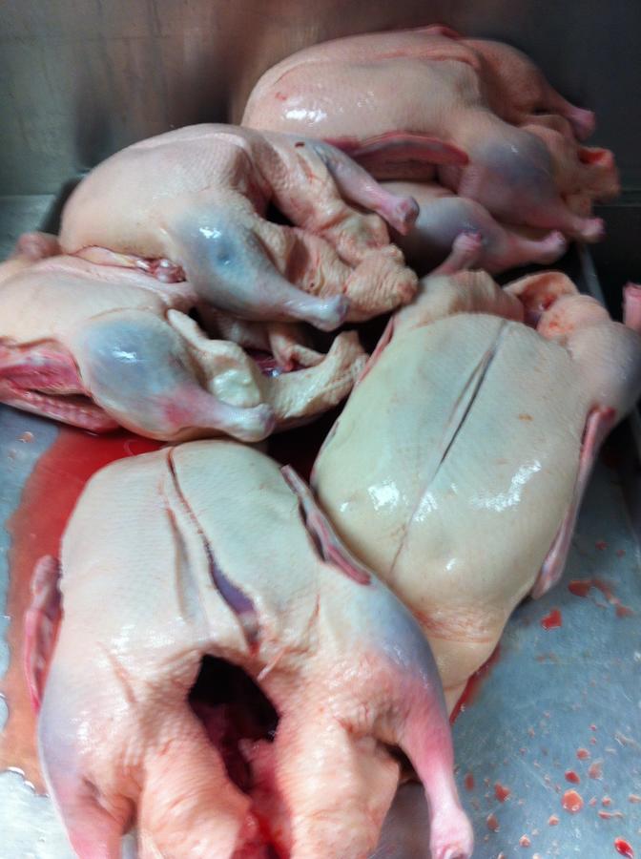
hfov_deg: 40.6
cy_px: 430
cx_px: 320
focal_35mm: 35
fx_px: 867
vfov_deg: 52.7
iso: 80
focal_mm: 3.85
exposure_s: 1/15
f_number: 2.8
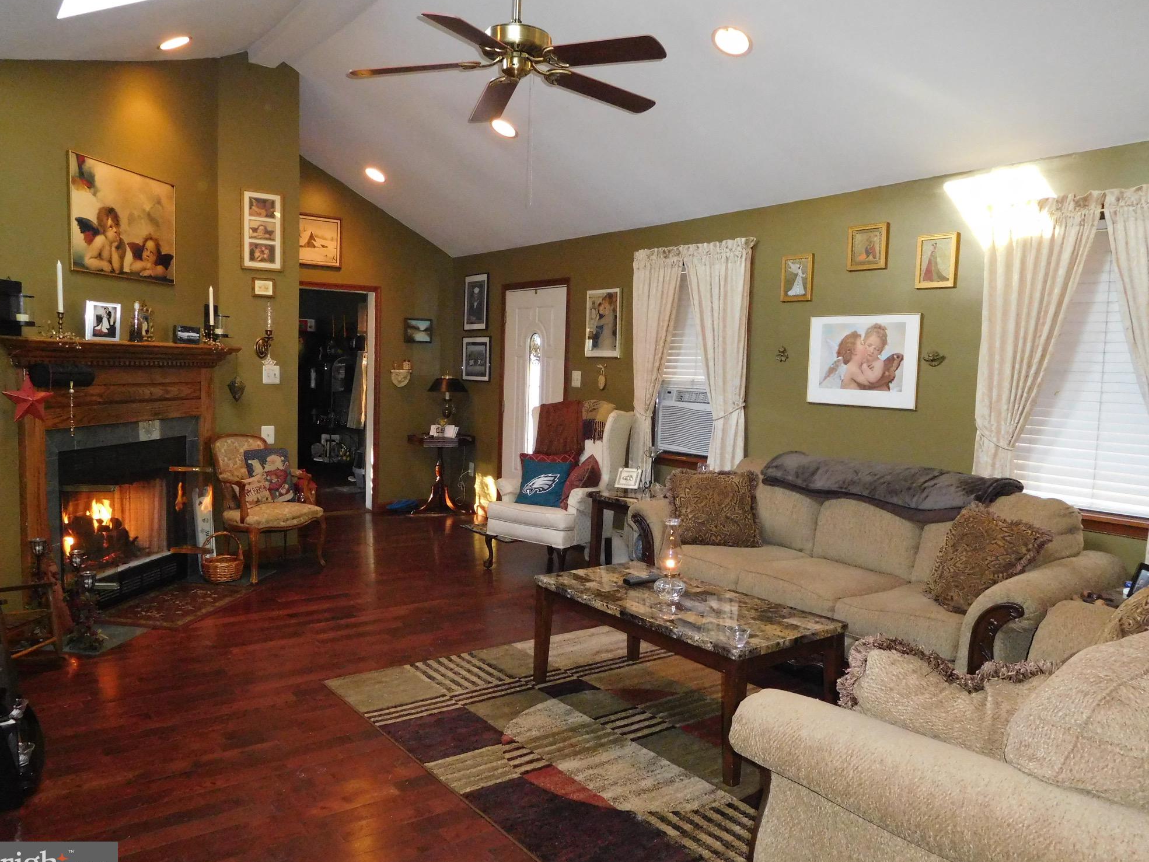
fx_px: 863
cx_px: 570
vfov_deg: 53.1
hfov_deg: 67.3
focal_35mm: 26
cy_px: 441
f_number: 3.4
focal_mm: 4.5
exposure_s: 1/30
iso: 900
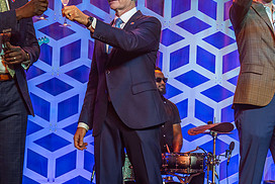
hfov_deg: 19.9
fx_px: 780
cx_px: 201
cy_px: 99
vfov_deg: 13.5
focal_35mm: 102
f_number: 4.5
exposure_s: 1/200
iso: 1000
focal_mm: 40
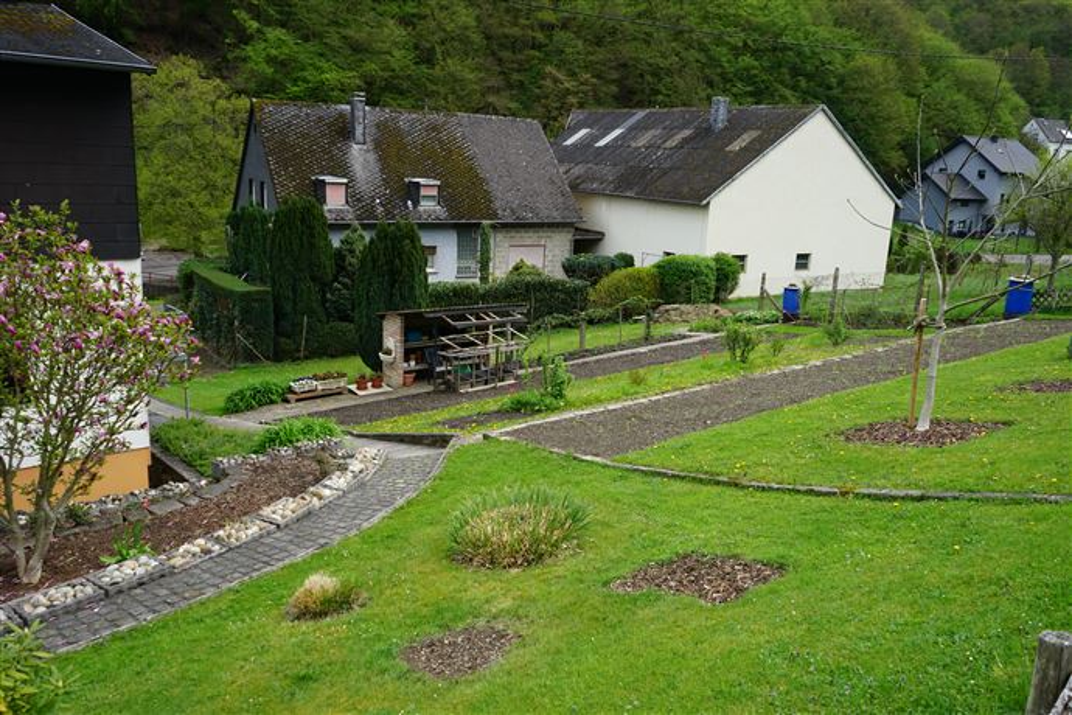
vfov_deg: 46.4
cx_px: 536
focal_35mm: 28
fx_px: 834
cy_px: 358
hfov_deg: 65.5
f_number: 9
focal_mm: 28
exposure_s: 1/100
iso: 100
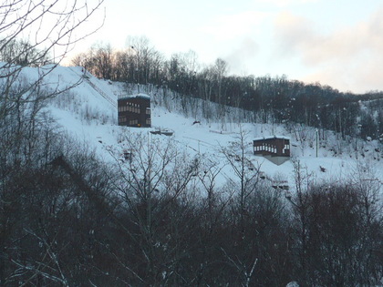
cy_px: 144
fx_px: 974
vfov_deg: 16.8
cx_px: 192
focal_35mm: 88
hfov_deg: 22.3
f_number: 3.4
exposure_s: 1/100
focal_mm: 9.1
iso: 100
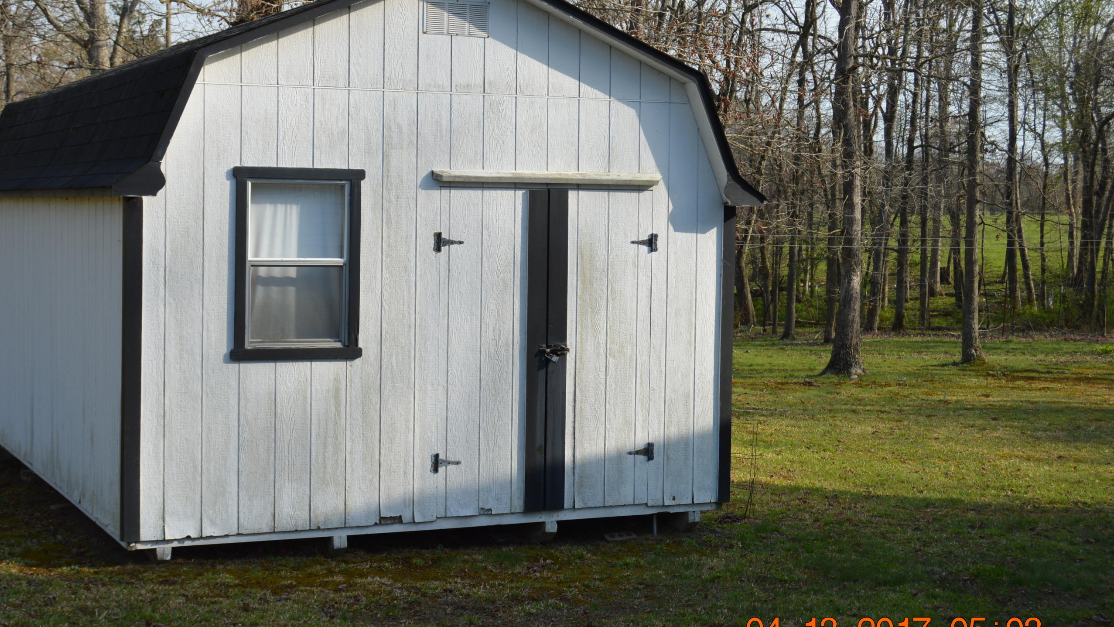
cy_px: 261
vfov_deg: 20.4
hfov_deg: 35.4
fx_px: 1743
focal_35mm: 59
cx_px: 515
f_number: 8
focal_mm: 32
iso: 100
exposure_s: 1/250
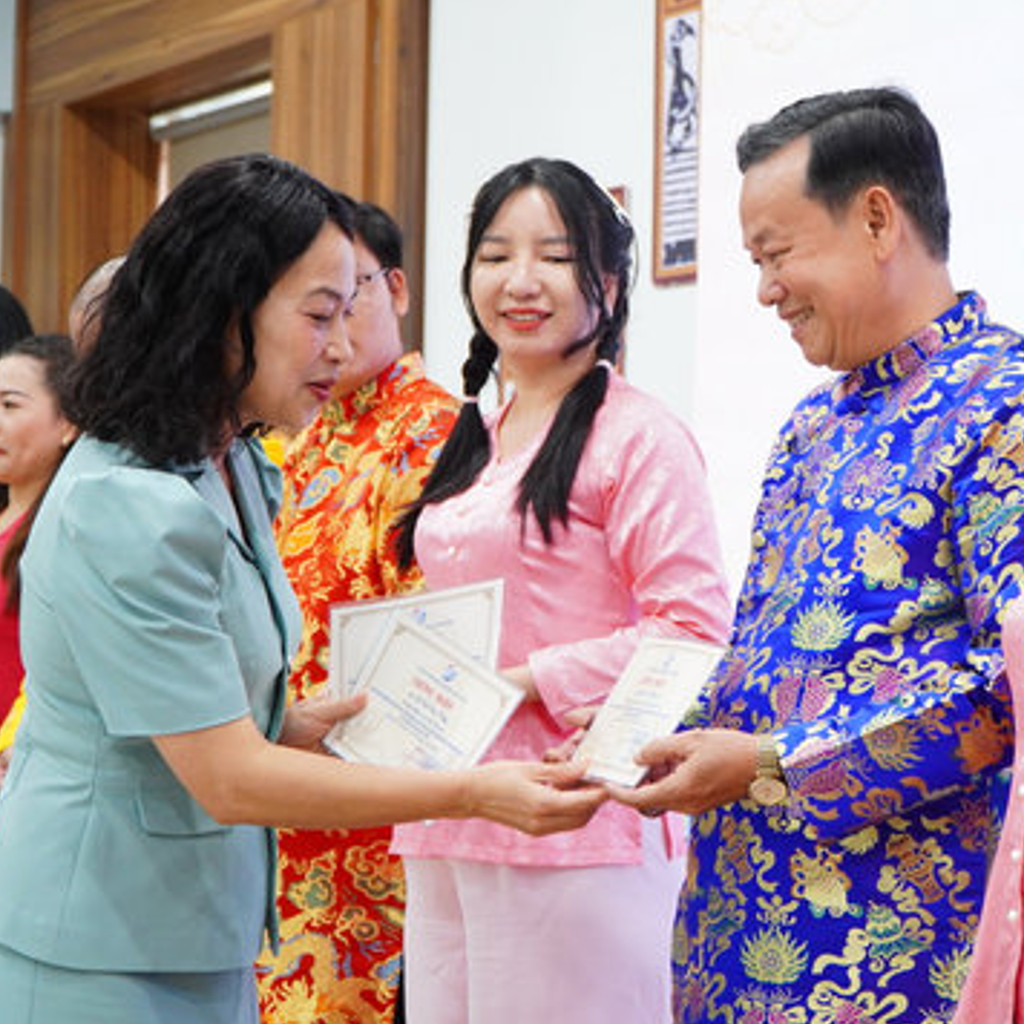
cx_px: 673
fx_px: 2845
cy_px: 512
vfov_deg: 20.4
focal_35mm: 85
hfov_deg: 20.3
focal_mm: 44
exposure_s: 1/100
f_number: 4
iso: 1250
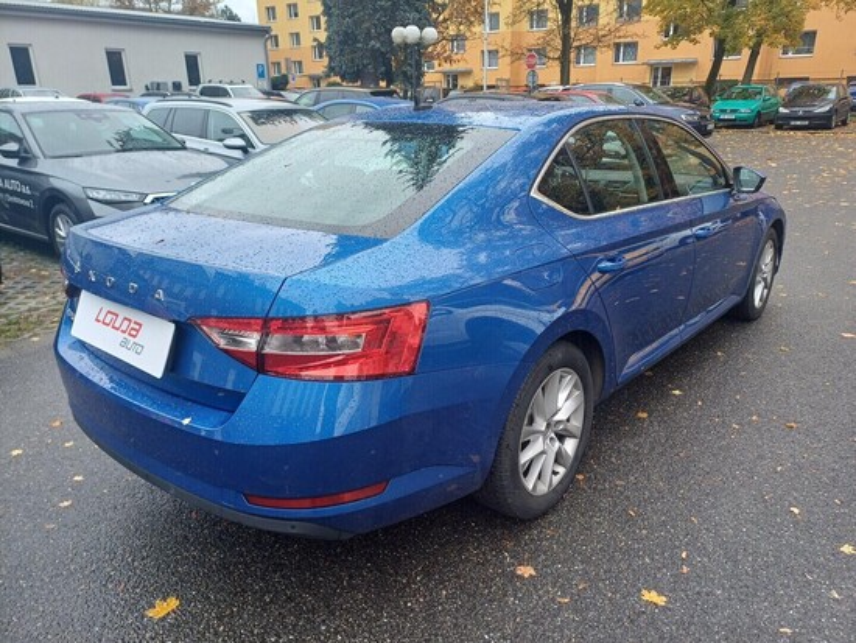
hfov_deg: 69.4
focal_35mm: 25
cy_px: 322
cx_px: 428
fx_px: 618
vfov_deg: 54.9
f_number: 1.8
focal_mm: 4.65
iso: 50
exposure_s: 1/100
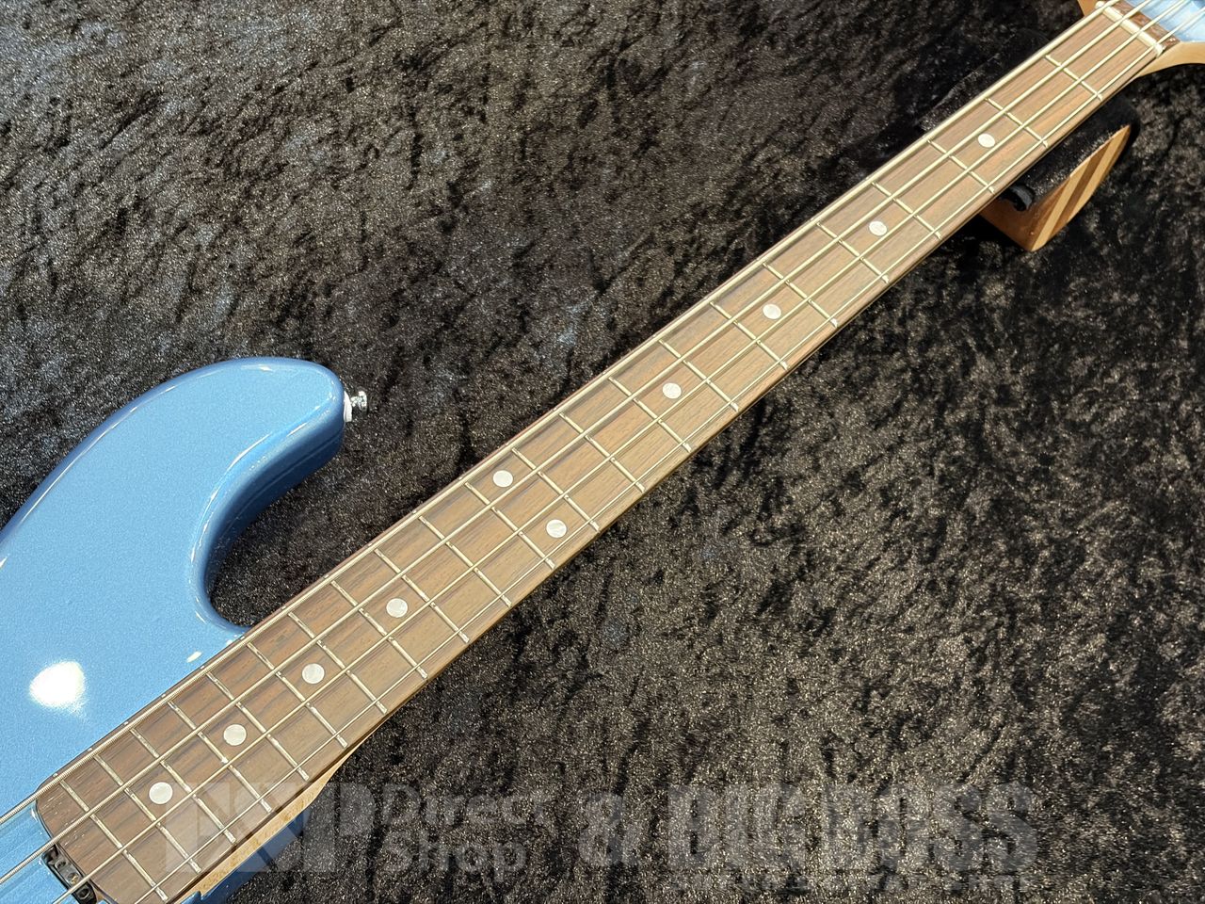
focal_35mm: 52
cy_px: 452
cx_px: 602
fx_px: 1810
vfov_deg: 28.0
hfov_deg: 36.8
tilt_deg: -54.6
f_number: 1.6
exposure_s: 1/40
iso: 250
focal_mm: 5.96
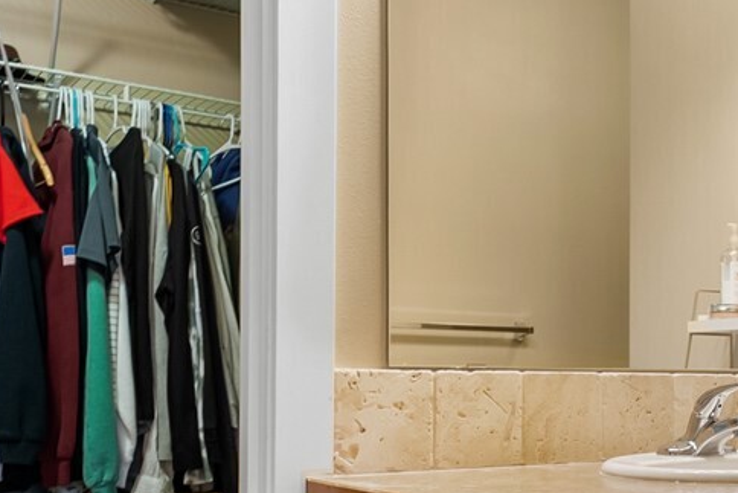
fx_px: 1005
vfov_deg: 27.2
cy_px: 363
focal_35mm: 49
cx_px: 691
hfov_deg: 37.2
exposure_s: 1/5
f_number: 4
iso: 400
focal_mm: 14
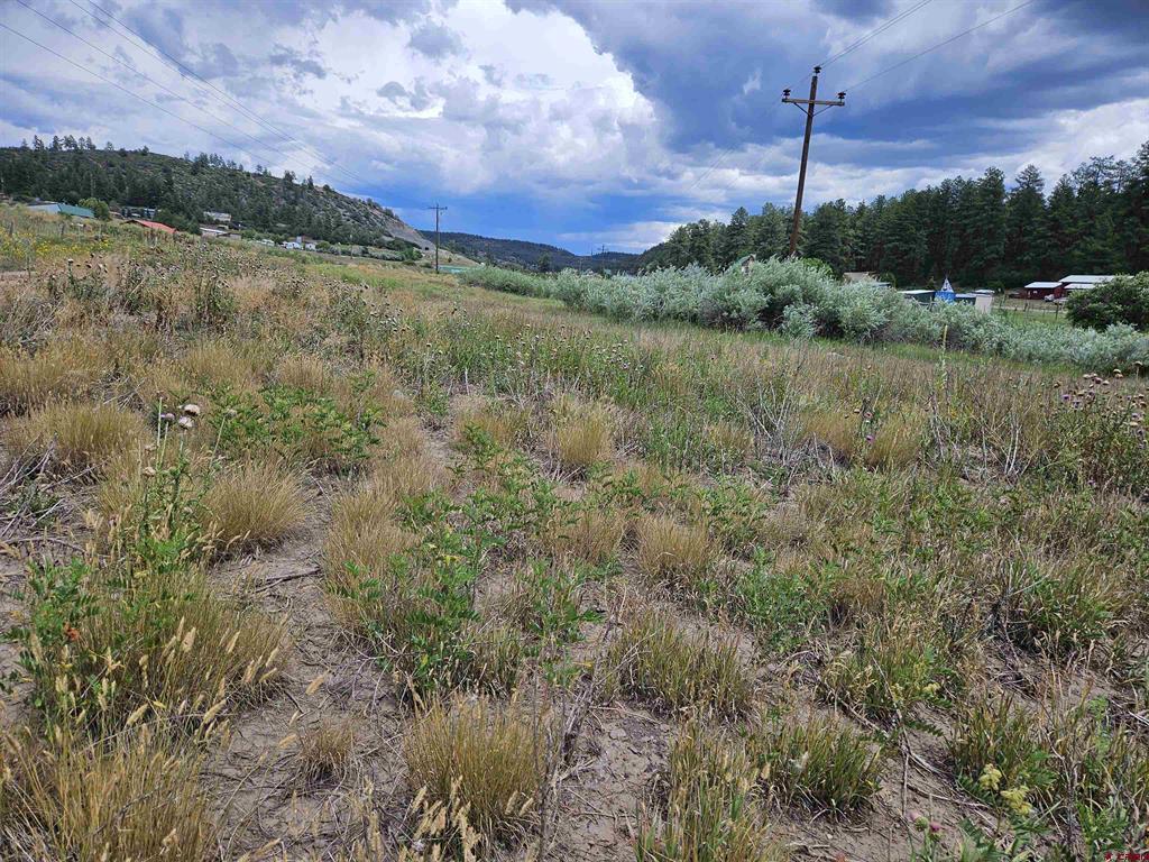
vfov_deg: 58.9
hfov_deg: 73.9
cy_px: 431
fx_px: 763
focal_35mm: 23
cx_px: 574
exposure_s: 1/1690
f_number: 1.8
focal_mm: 5.4
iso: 25
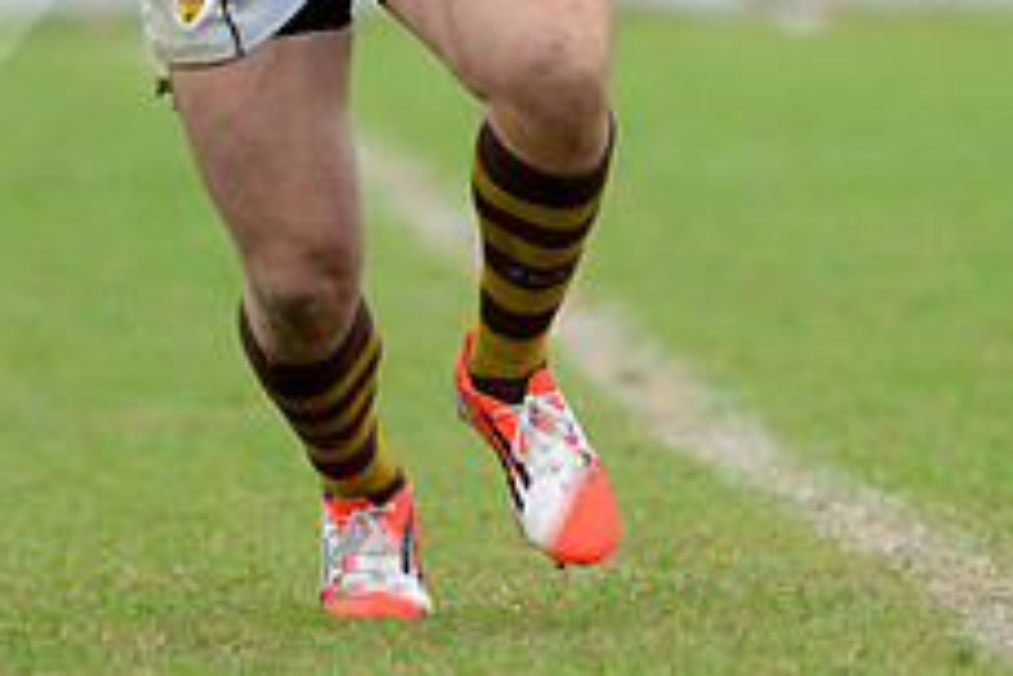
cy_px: -167
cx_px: 538
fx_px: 30078
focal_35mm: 1069
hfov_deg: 1.9
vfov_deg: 1.3
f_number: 4
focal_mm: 420
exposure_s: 1/800
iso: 800
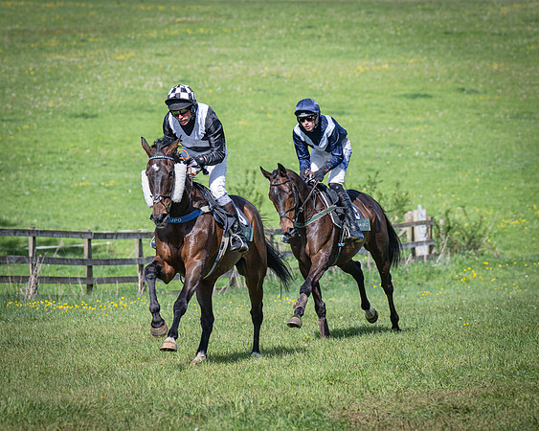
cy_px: 173
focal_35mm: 251
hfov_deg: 7.7
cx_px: 166
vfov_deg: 6.2
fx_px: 3996
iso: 400
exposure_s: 1/2500
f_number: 4
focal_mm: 135
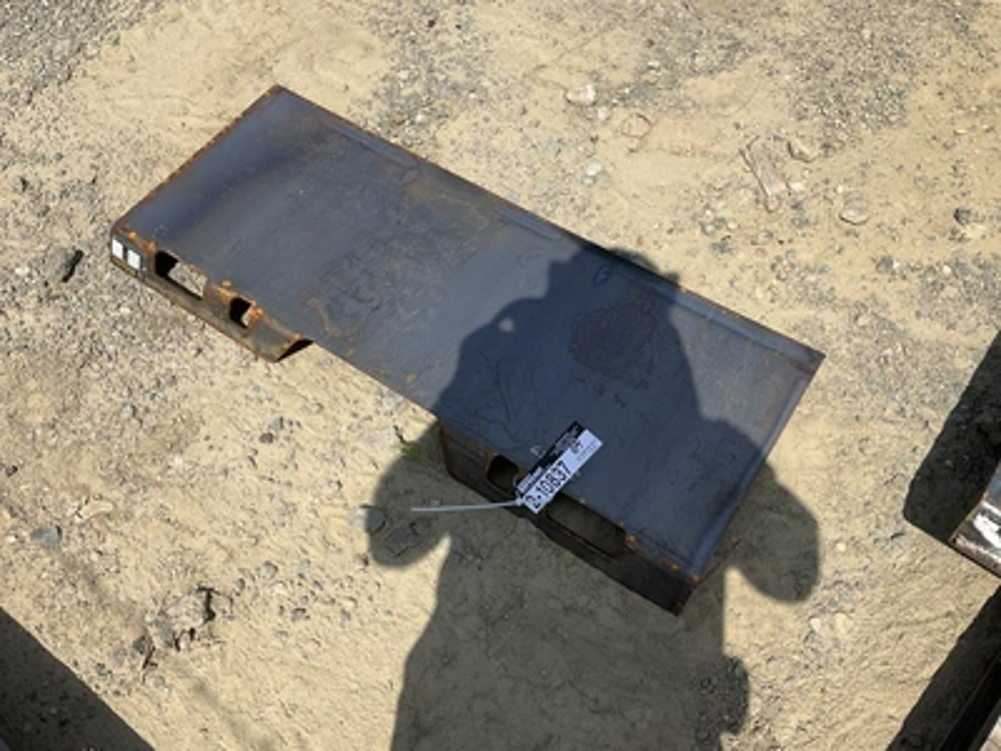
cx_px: 500
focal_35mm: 29
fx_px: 839
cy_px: 376
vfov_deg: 48.2
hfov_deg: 61.7
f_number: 1.8
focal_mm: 3
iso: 25
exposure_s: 1/2667
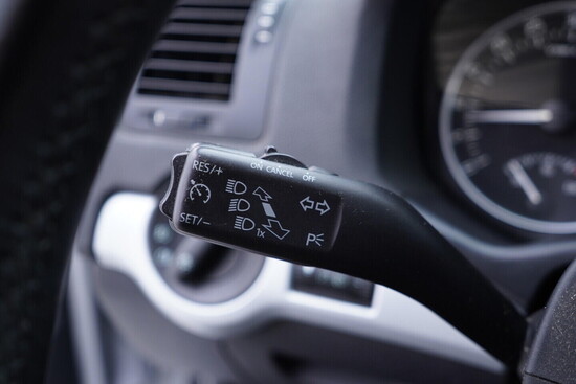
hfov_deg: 53.1
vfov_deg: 36.9
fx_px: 576
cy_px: 192
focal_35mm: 36
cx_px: 288
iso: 320
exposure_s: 1/40
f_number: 2.8
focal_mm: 24
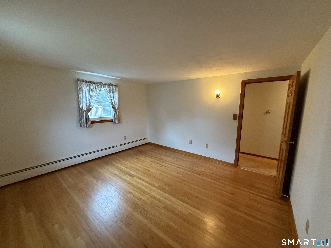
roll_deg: -0.4
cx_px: 166
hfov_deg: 102.1
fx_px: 134
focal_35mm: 14
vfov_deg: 85.7
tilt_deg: -8.6
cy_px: 124
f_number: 2.2
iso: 500
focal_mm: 2.22
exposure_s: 1/60
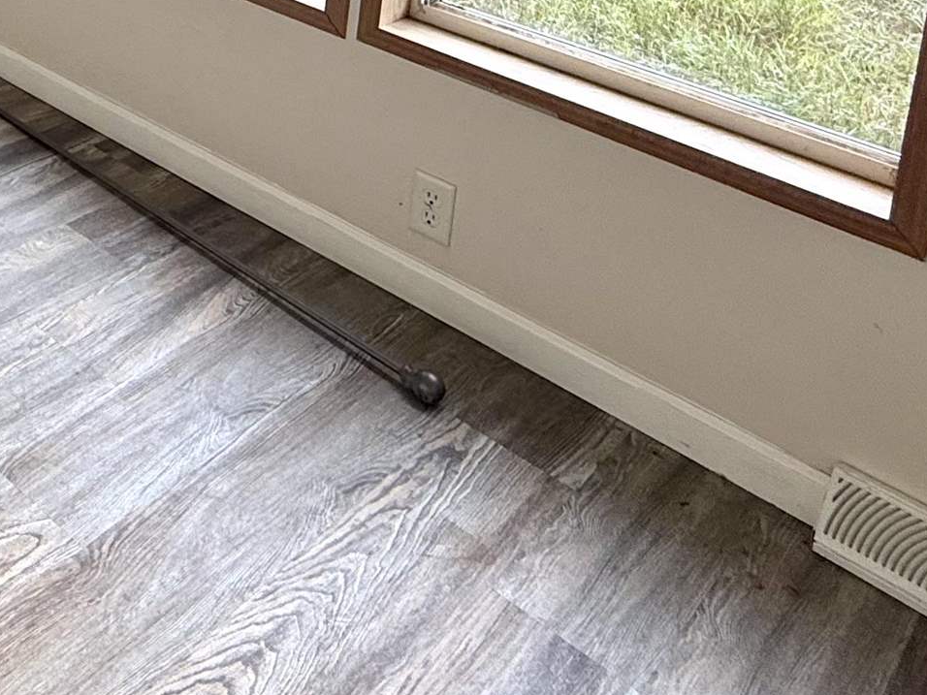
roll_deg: -2.7
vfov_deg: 25.5
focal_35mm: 45
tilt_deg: -7.6
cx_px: -161
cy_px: -301
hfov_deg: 34.5
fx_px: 1205
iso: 64
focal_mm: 2.22
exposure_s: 1/162
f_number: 2.2
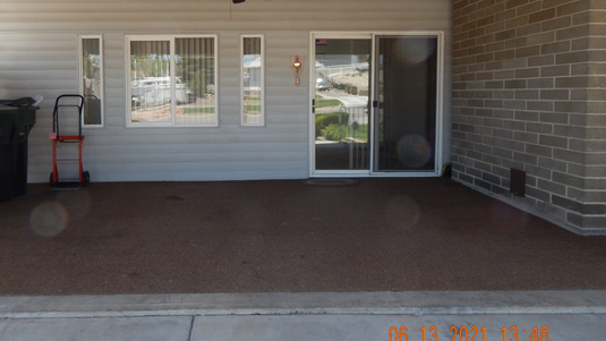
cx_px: 249
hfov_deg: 63.8
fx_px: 482
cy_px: 120
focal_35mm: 30
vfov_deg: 38.6
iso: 125
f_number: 3
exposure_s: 1/320
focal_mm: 4
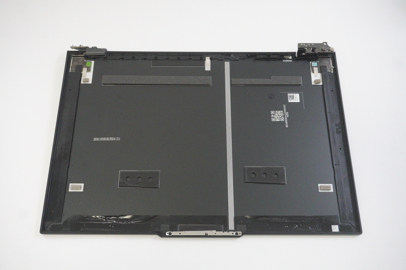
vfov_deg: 38.3
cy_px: 135
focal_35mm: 34
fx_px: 389
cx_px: 203
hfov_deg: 55.1
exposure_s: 1/250
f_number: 5.6
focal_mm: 23
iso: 6400
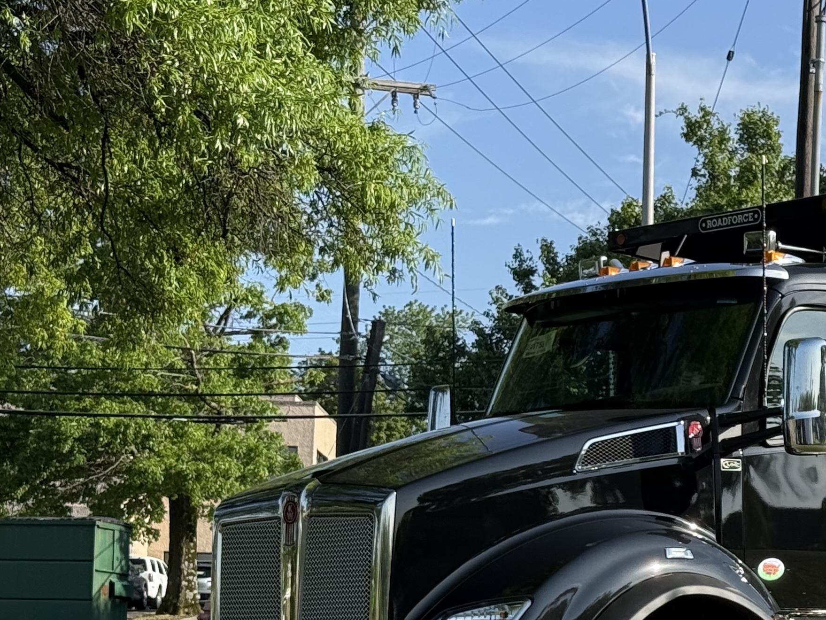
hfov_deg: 17.4
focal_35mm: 110
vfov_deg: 13.4
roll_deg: -1.4
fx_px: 2625
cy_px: 520
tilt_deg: +5.7
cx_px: 859
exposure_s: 1/2494
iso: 64
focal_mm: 6.76
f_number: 1.78
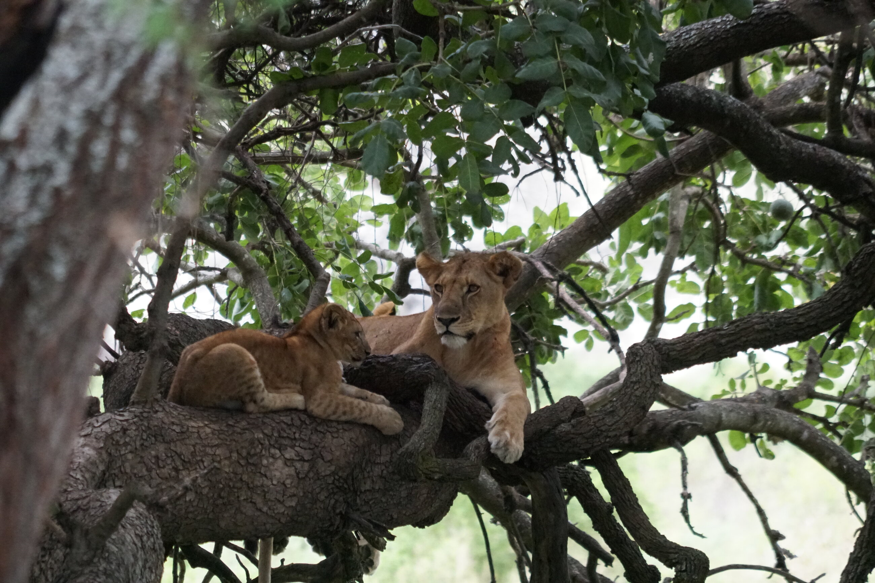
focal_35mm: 360
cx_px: 438
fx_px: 8749
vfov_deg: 3.8
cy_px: 292
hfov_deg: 5.7
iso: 6400
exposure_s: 1/1250
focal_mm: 240
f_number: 6.3
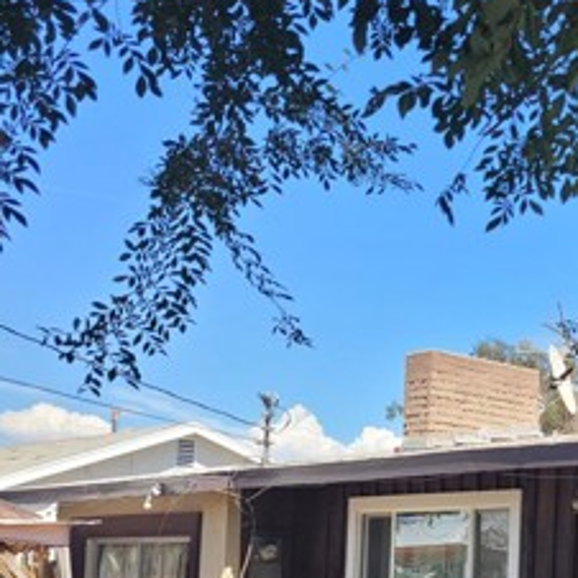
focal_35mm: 65
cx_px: 793
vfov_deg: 25.6
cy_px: 535
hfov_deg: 22.9
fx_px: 1228
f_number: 1.8
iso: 40
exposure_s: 1/861
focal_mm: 5.4
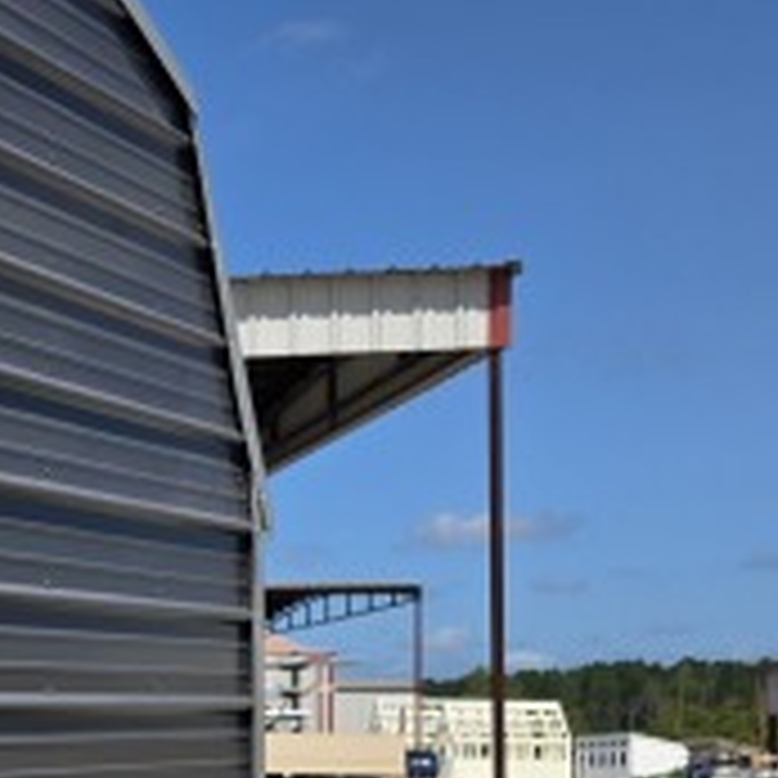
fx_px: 1907
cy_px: 706
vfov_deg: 22.5
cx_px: -544
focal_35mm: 75
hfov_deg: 18.8
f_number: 1.7
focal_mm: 6.3
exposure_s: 1/7944
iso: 80
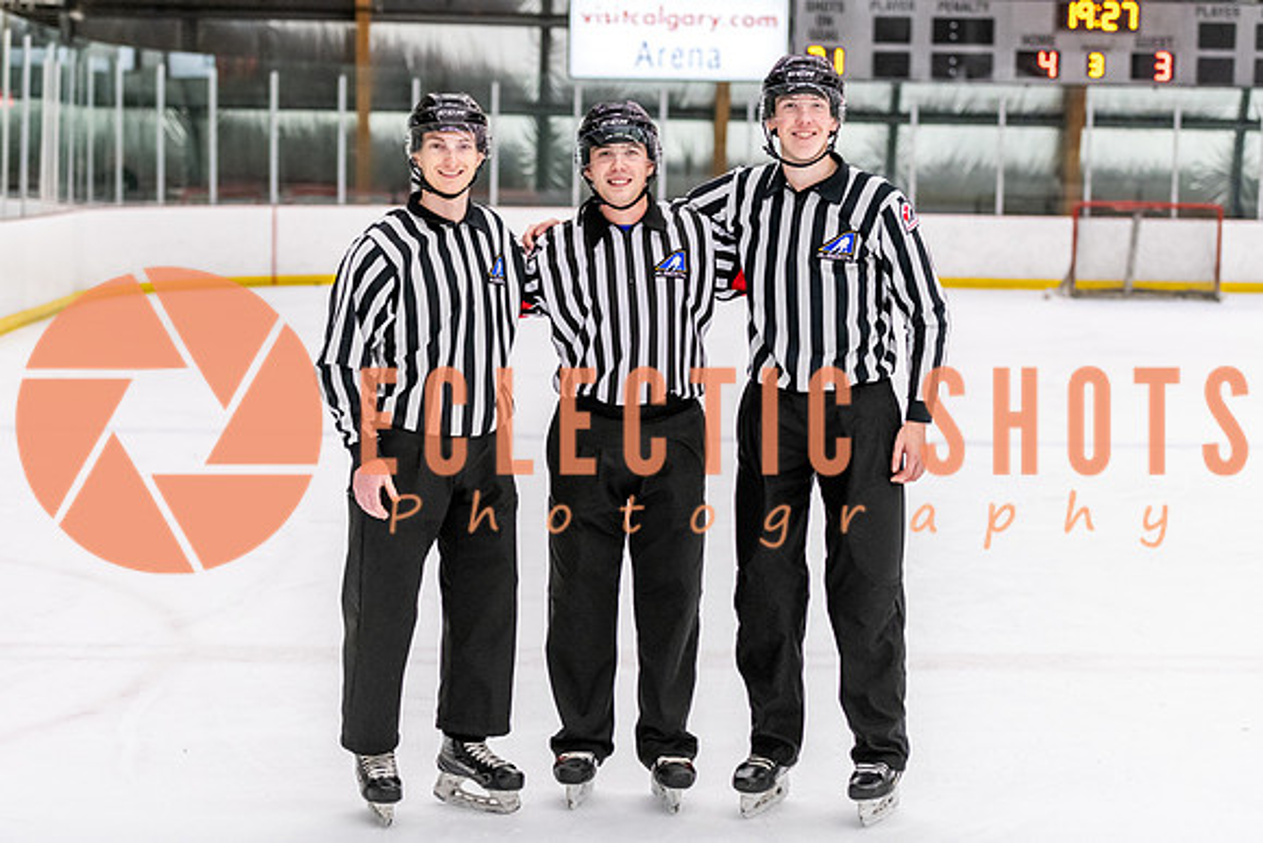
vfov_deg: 17.0
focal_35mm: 80
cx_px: 631
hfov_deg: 25.3
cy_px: 383
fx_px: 2811
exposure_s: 1/800
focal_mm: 70
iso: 3200
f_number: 2.8
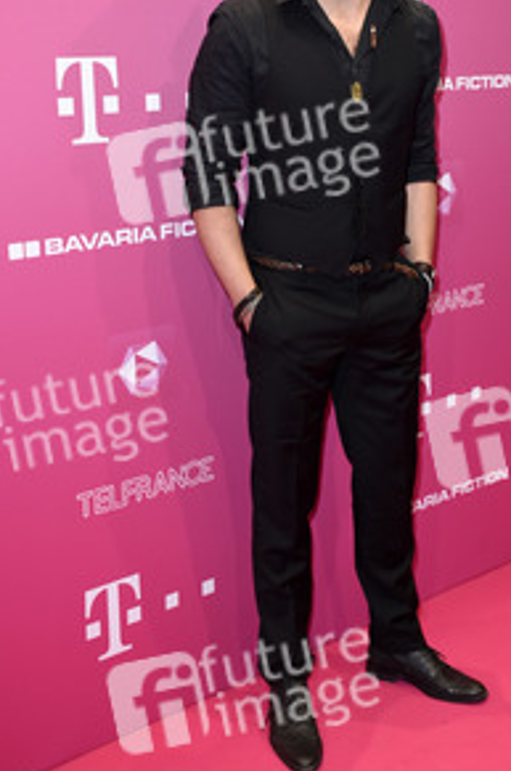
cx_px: 320
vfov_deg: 35.7
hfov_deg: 24.2
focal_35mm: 56
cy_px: 294
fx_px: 1190
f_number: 6.3
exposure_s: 1/160
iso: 500
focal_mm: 27
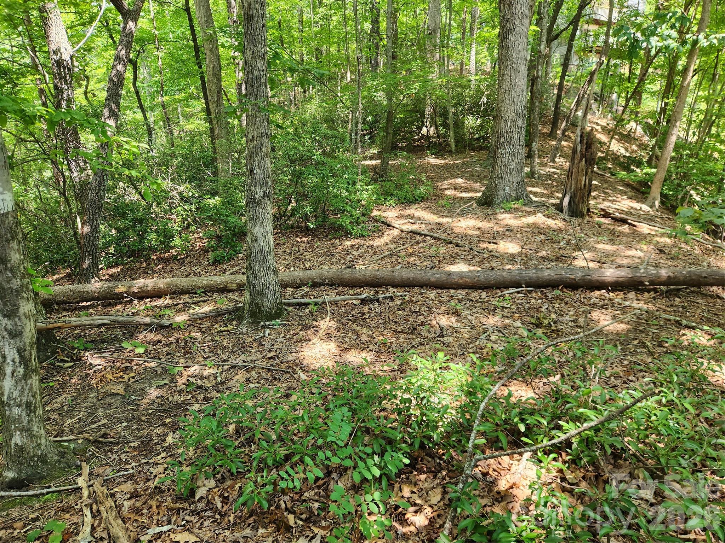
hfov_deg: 73.9
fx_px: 482
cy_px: 272
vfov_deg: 58.9
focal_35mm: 23
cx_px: 362
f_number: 1.8
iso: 125
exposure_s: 1/180
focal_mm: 5.4
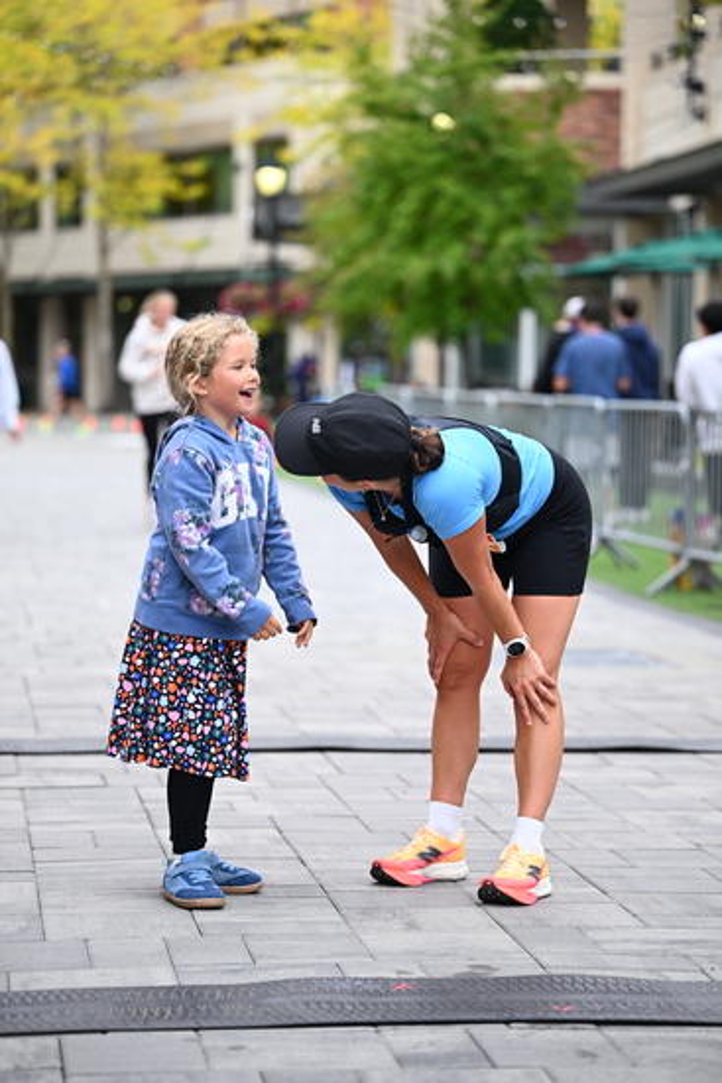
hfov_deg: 13.0
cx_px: 361
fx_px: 3157
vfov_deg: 19.5
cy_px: 542
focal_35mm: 105
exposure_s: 1/1600
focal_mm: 105
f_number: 2.8
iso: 640
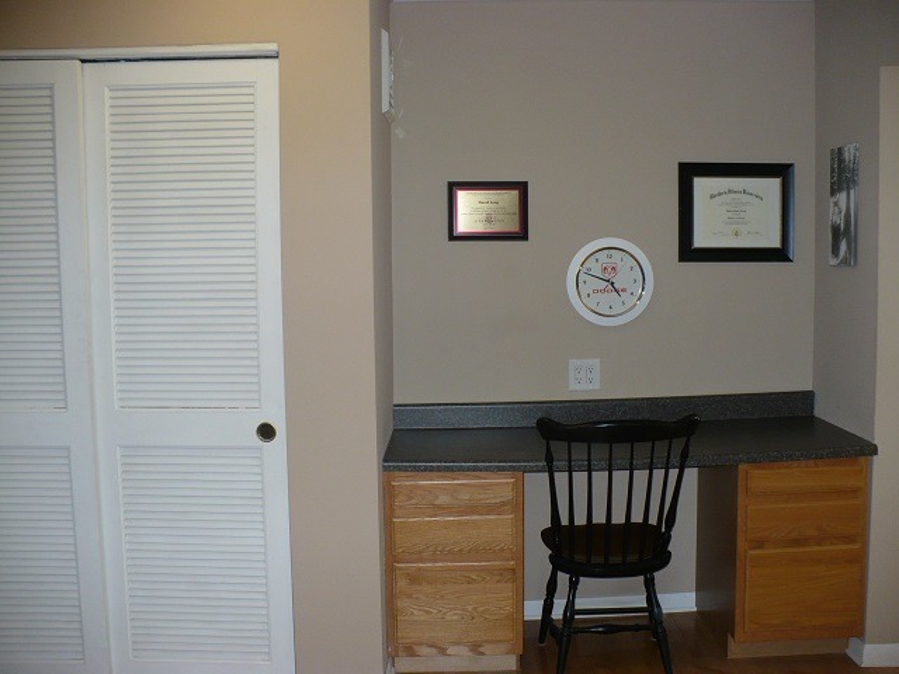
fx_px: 961
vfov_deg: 38.7
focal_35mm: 37
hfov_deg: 50.1
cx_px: 450
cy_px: 337
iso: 125
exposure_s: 1/30
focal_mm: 6.1
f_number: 2.8
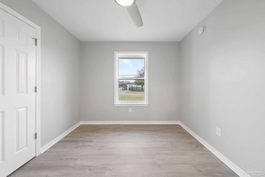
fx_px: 96
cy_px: 88
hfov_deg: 108.3
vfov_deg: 85.4
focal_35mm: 13
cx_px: 132
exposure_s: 1/1.67
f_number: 10
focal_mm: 13
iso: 500
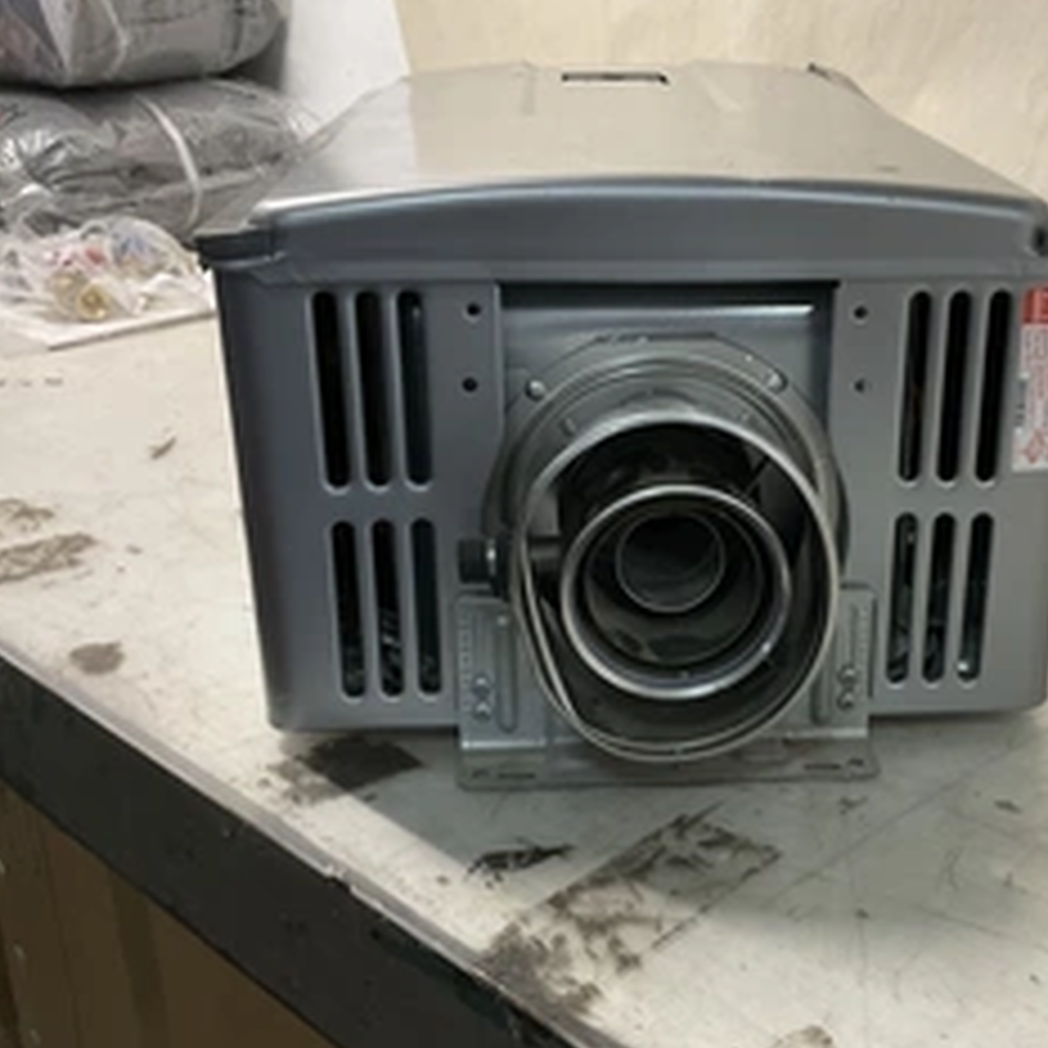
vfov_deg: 38.3
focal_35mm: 44
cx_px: 688
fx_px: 1507
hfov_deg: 38.0
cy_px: 553
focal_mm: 3
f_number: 1.8
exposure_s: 1/60
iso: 64
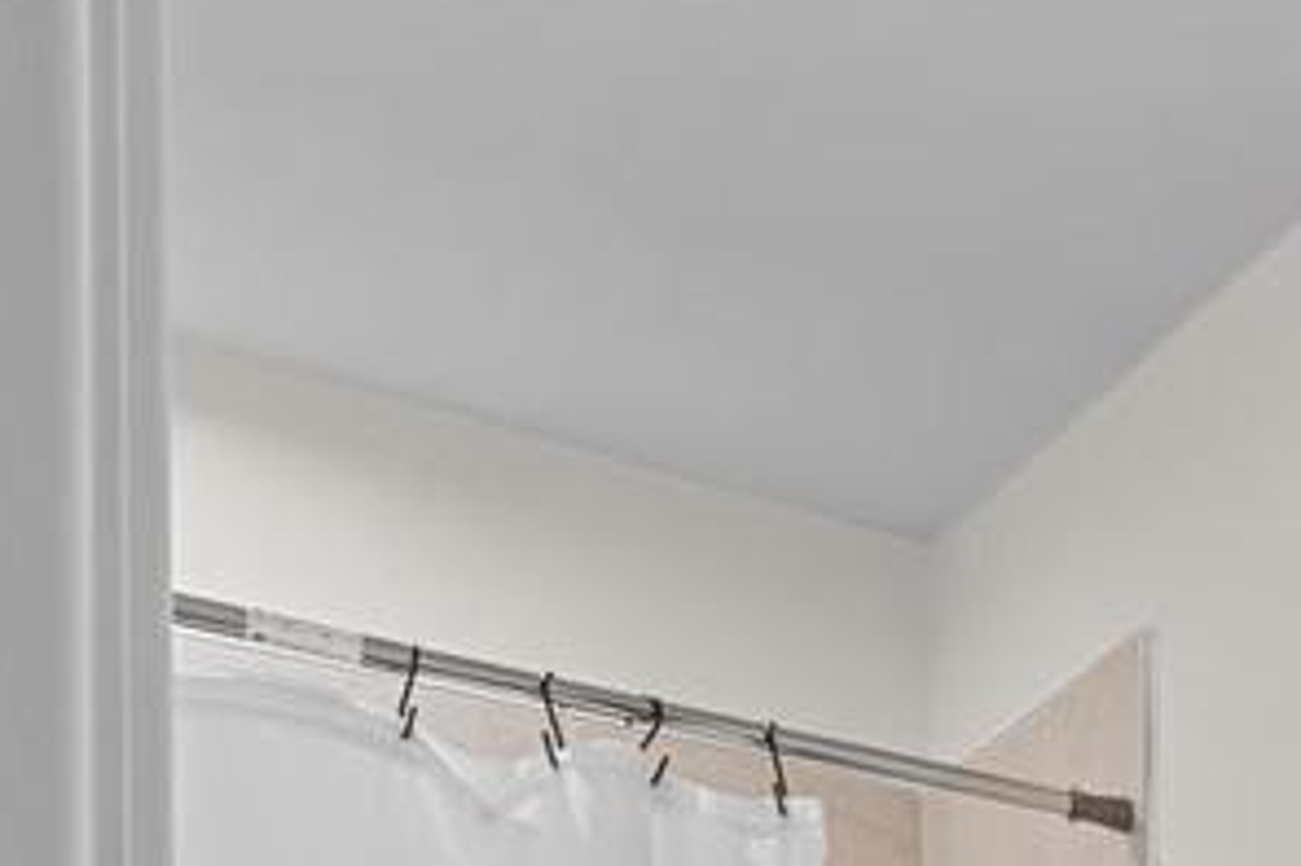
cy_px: 1657
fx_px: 2637
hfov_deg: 16.3
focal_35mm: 73
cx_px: 2932
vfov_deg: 15.4
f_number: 7.1
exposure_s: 1/1.67
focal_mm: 10
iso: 200
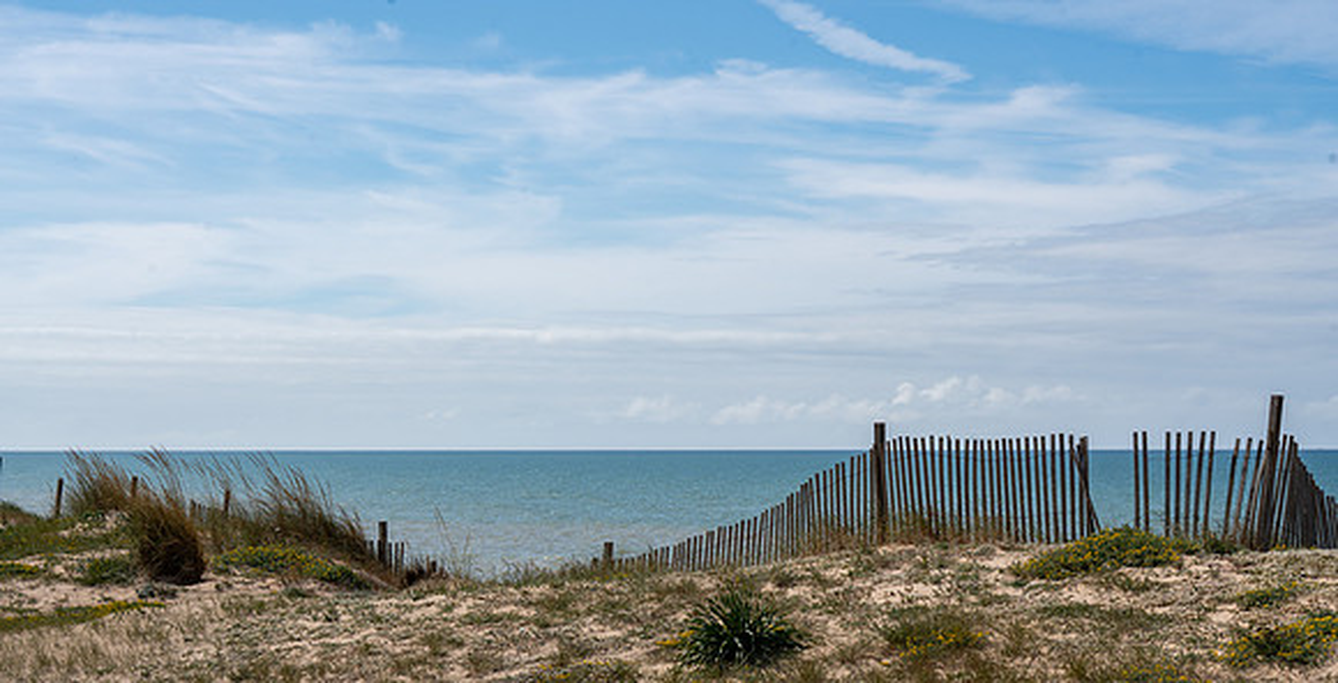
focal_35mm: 75
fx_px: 2609
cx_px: 670
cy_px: 442
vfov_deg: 14.9
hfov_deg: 28.8
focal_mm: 70
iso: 100
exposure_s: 1/250
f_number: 13
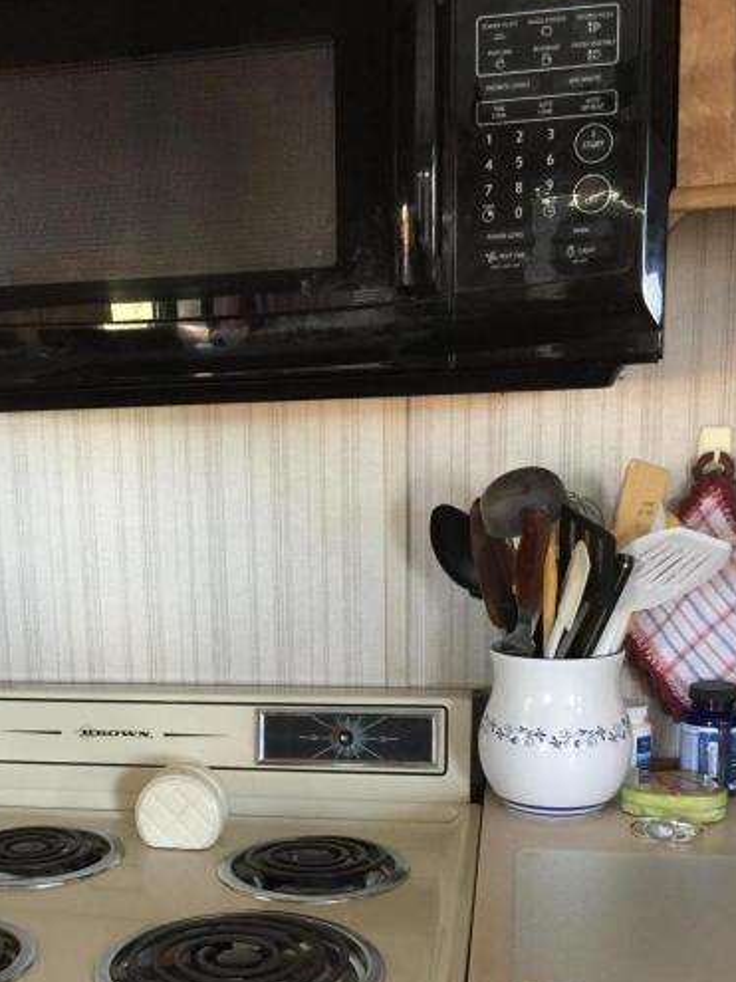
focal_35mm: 45
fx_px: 1276
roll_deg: +2.0
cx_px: 204
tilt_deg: -12.8
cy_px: 710
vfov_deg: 41.1
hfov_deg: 31.7
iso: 100
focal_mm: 4.15
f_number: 2.2
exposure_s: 1/15
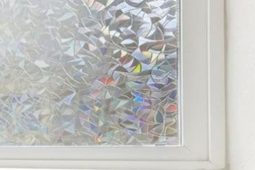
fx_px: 475
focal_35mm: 67
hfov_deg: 17.6
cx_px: -288
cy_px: 154
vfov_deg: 19.9
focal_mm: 10
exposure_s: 1/50
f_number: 8
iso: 800
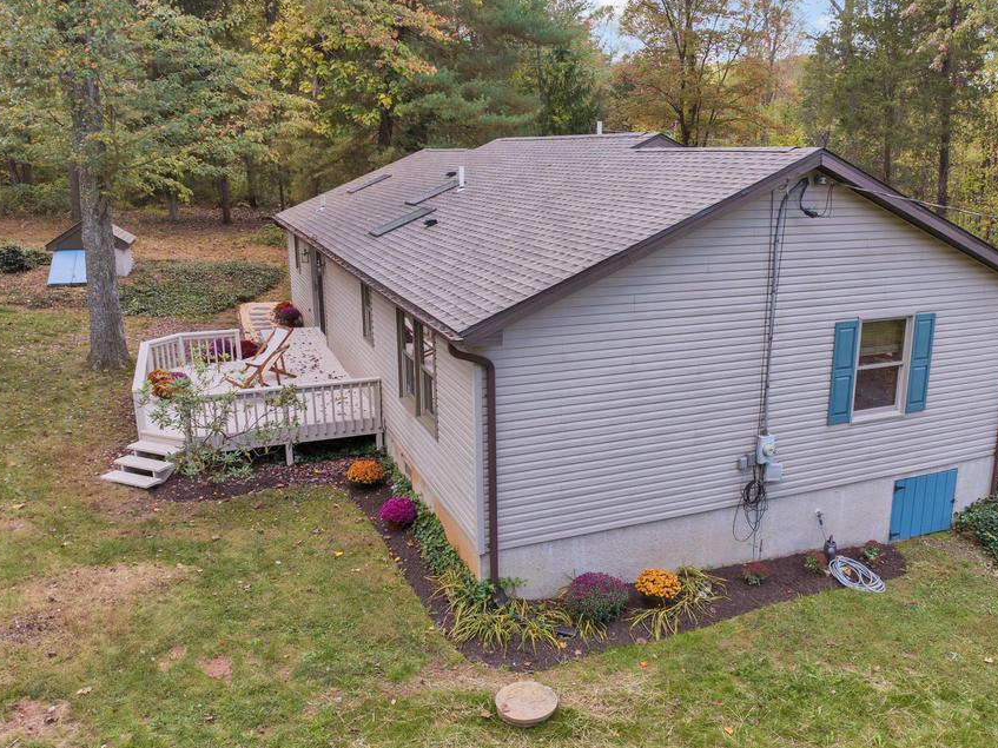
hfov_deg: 61.5
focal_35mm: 29
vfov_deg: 48.2
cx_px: 553
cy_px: 369
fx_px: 836
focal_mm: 12.29
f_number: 2.8
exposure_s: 1/200
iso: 100
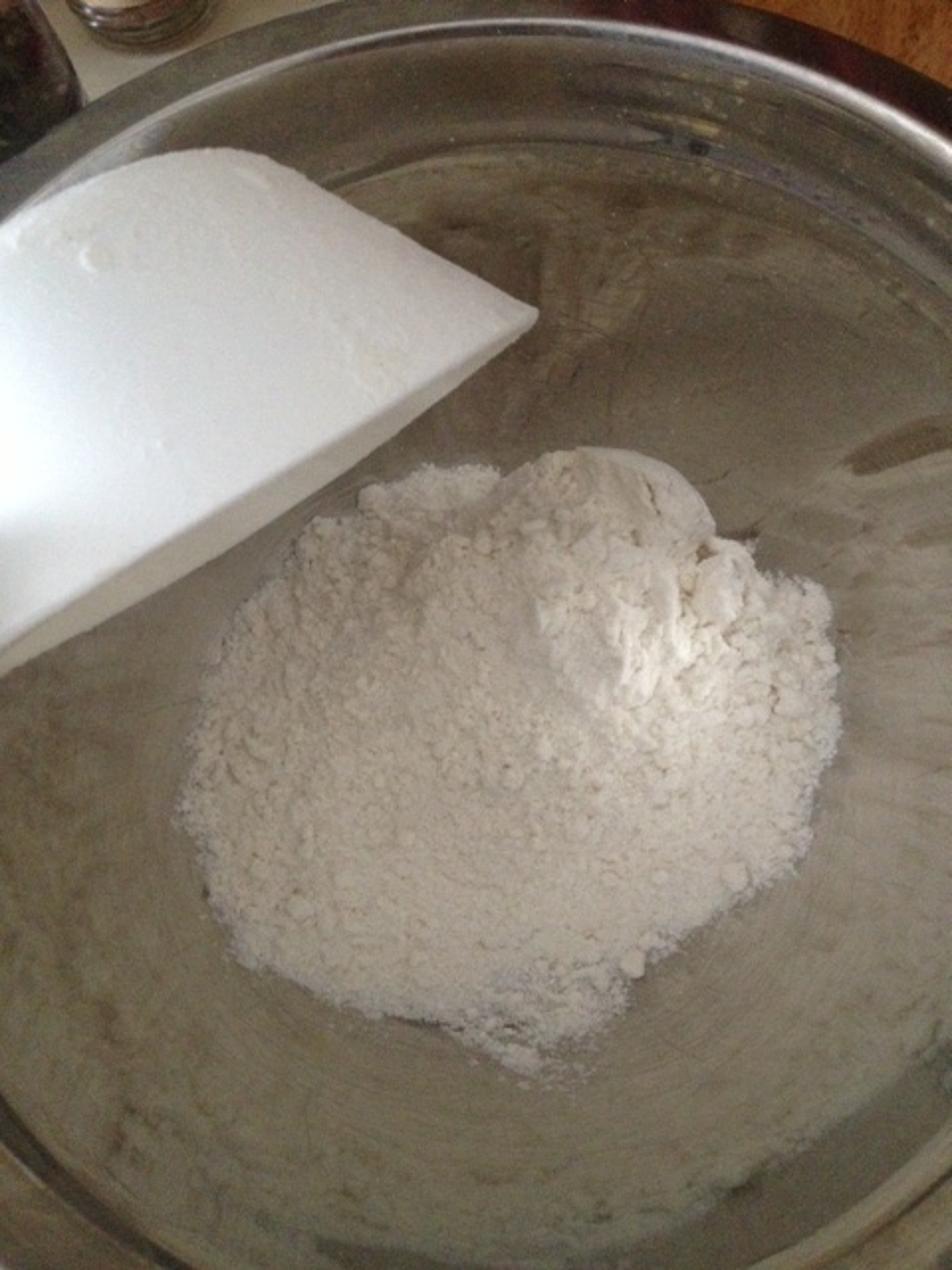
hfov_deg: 40.7
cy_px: 635
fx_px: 1283
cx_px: 476
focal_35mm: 35
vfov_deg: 52.6
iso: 400
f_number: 2.4
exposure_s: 1/20
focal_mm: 4.28
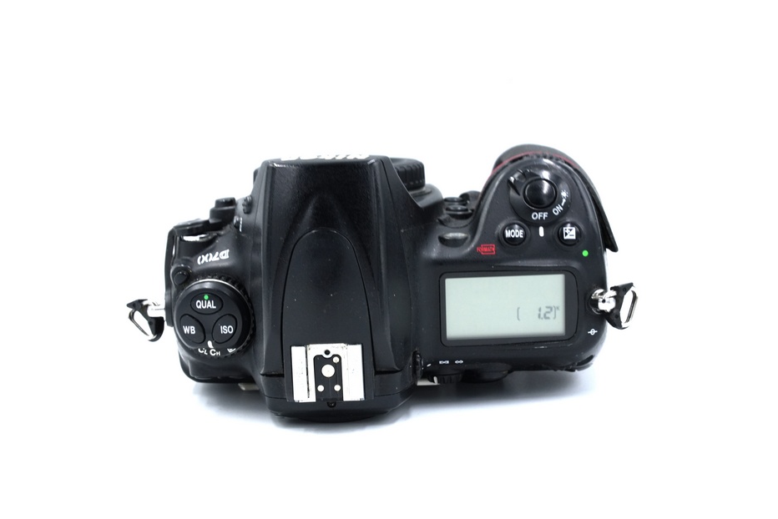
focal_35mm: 59
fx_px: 1275
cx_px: 396
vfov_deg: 23.0
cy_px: 261
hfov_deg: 33.9
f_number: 14
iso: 800
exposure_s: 1/125
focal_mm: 55
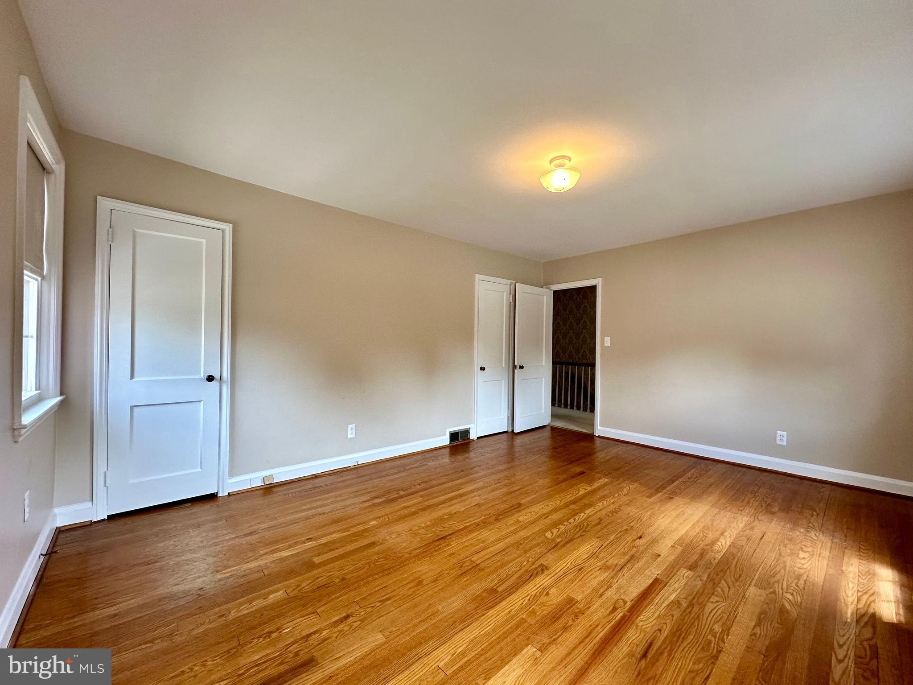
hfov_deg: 102.1
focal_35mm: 14
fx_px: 369
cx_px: 456
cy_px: 342
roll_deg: -0.9
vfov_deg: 85.7
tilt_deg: +0.2
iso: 160
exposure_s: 1/120
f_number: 2.2
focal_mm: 2.22
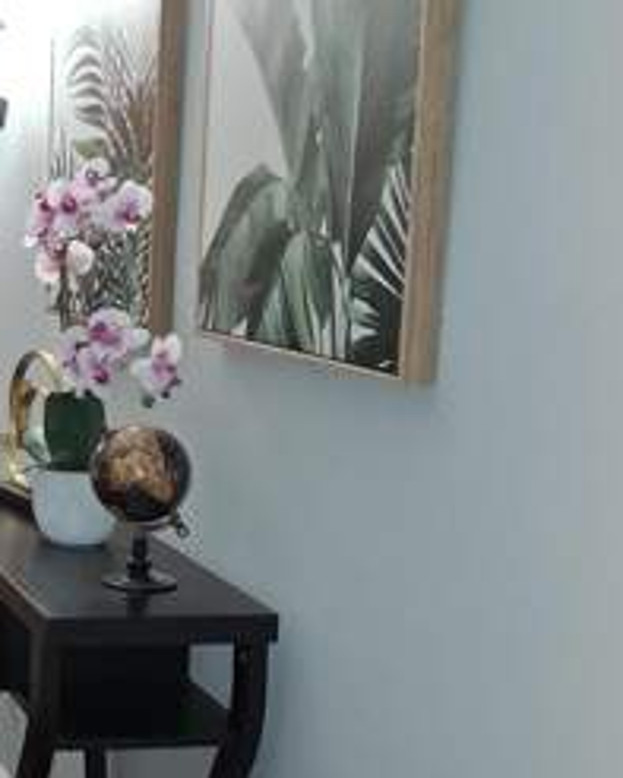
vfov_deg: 28.6
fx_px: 1520
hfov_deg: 21.8
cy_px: 481
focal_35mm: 66
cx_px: -76
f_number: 1.8
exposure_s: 1/60
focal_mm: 3.98
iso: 400
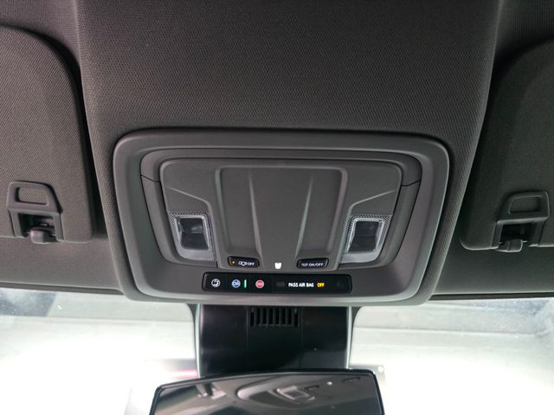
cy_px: 208
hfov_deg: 73.9
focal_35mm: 23
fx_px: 368
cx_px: 277
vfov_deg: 58.9
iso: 1000
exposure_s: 1/120
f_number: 1.7
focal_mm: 6.3
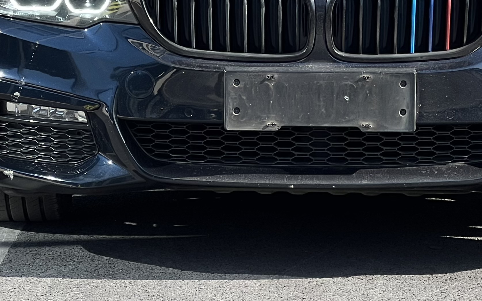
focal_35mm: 193
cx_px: 327
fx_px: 2535
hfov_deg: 10.8
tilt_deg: -3.9
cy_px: -78
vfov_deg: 6.7
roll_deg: -0.5
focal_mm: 9
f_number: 2.8
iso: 32
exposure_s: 1/367
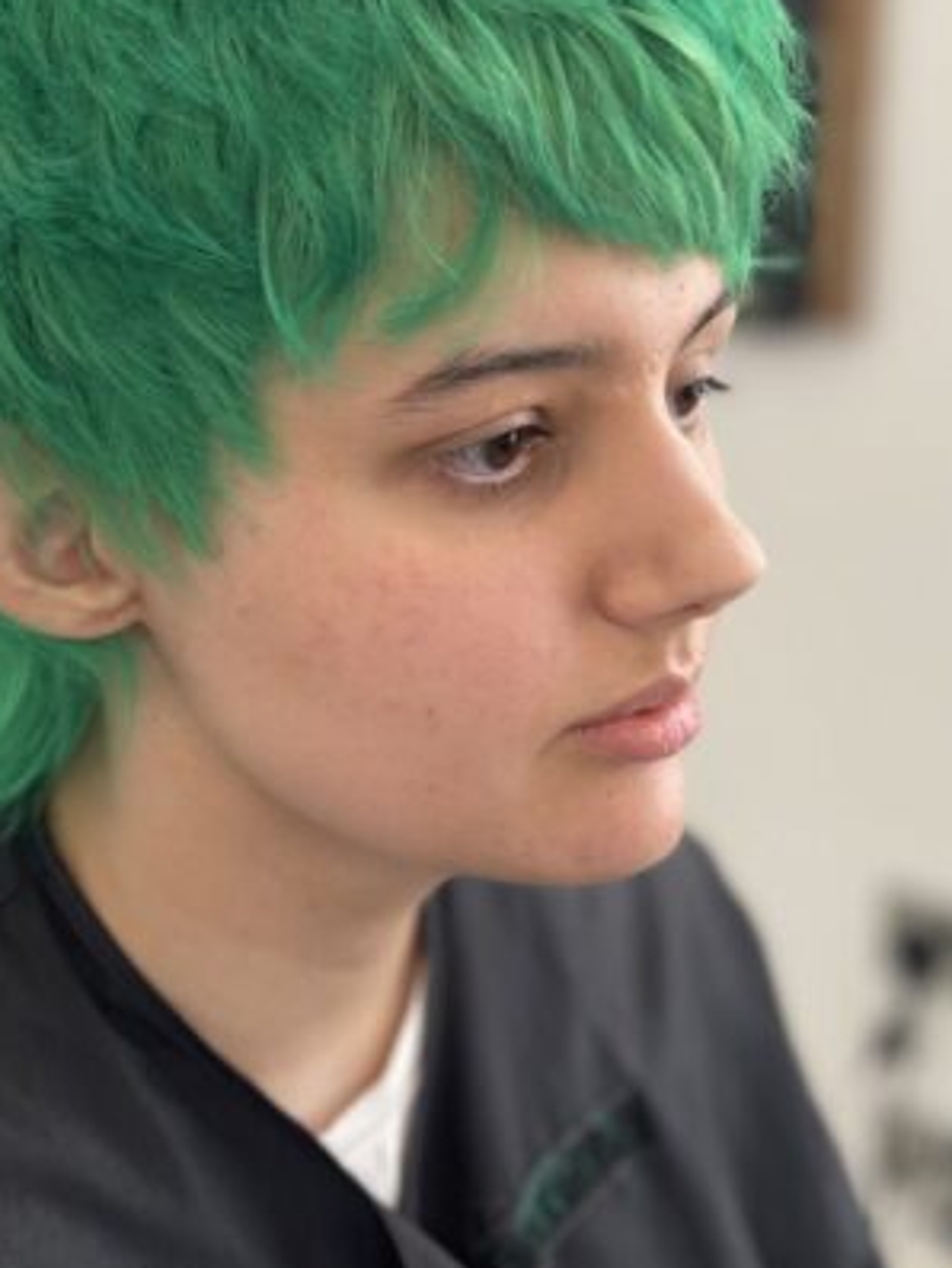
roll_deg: +0.8
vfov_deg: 42.2
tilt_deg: -10.7
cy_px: 396
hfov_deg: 32.8
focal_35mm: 44
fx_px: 1613
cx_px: 364
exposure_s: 1/50
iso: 80
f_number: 1.6
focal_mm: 5.1
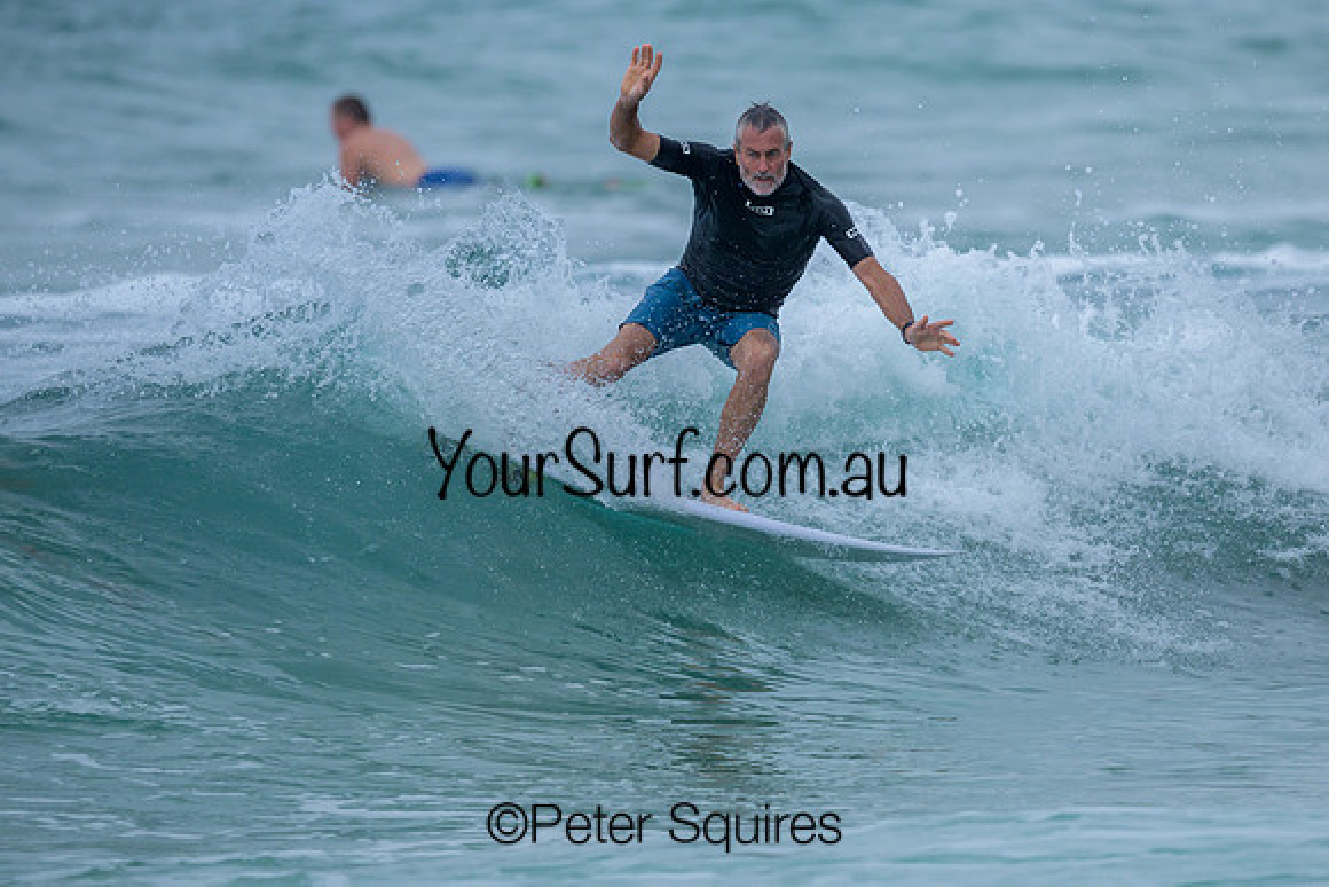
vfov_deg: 1.5
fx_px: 34825
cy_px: 414
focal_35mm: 943
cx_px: 782
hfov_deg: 2.2
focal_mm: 800
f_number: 6.3
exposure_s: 1/2000
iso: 500
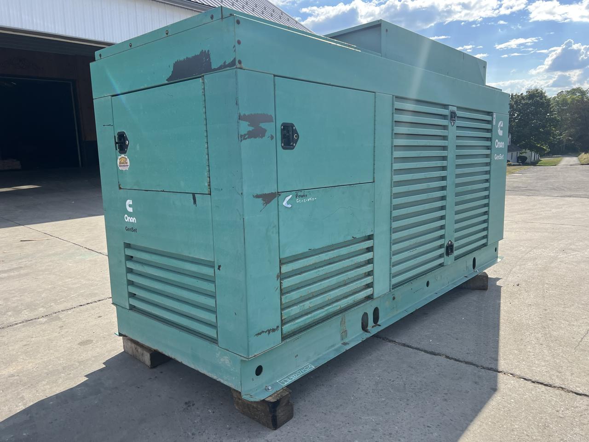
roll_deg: -0.5
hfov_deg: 67.3
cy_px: 221
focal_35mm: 26
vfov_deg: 53.1
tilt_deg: -9.9
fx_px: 442
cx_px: 294
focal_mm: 5.7
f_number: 1.5
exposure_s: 1/2404
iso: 50
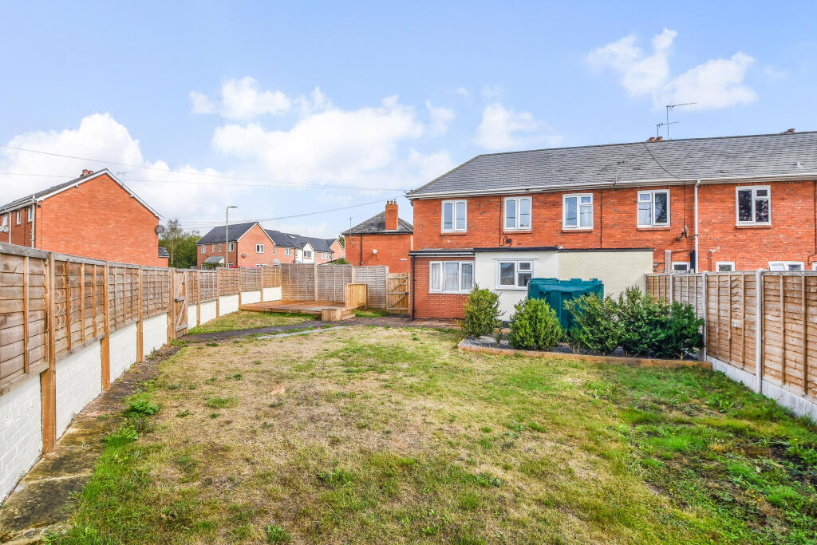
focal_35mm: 16
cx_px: 408
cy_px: 272
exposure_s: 1/250
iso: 110
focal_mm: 10.5
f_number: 8
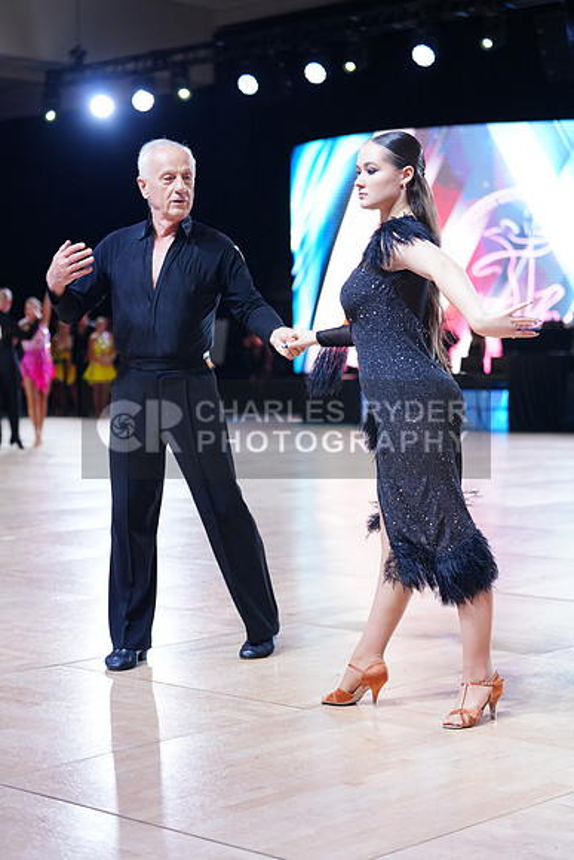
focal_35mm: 70
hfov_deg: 19.5
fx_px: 1673
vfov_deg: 28.8
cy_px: 430
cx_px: 287
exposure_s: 1/640
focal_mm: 70
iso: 1250
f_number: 2.8
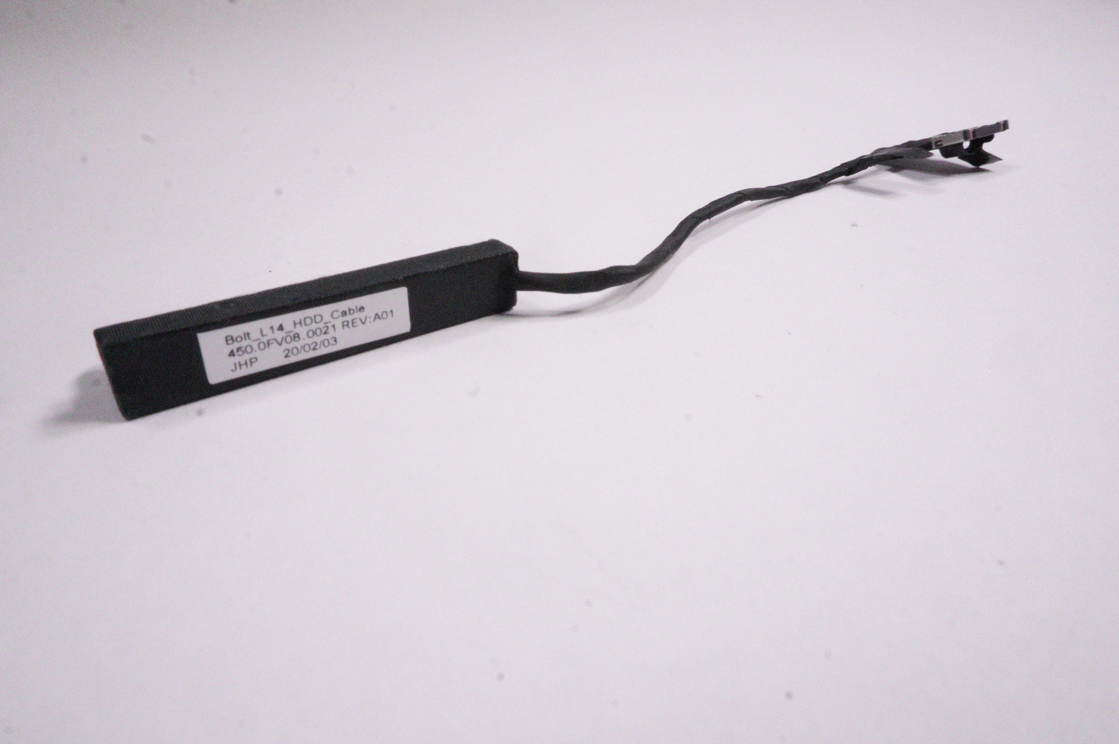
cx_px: 560
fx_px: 745
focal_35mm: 24
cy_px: 372
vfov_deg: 53.0
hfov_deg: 73.8
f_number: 22
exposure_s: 1/640
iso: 12800
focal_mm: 16
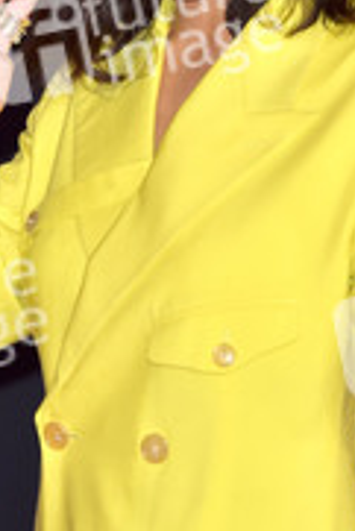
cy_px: 182
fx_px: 3971
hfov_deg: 5.1
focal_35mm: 269
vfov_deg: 7.6
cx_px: 219
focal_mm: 122
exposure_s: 1/250
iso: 500
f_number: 7.1
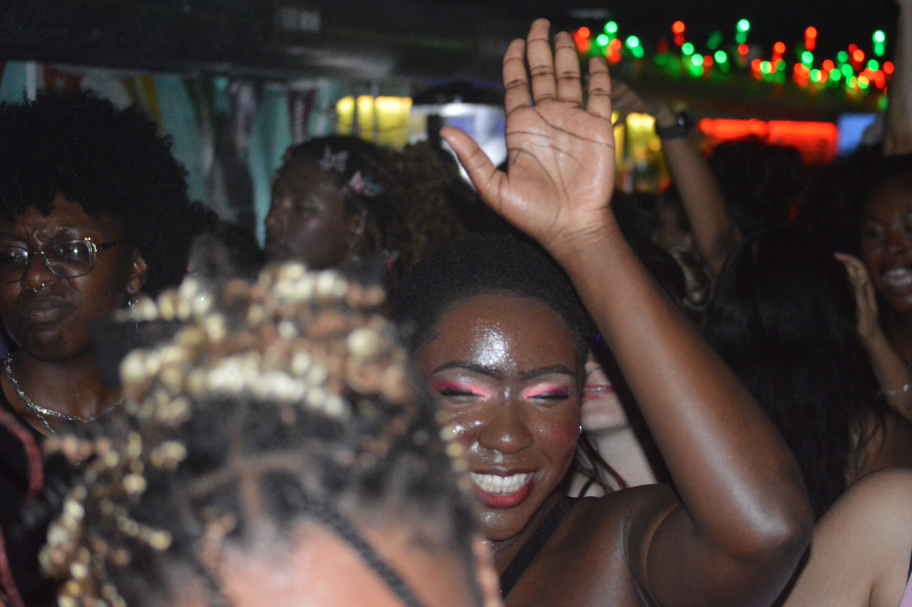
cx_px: 505
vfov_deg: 14.6
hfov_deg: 21.8
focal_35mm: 94
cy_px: 276
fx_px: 2368
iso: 3200
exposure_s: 1/60
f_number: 4
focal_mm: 55
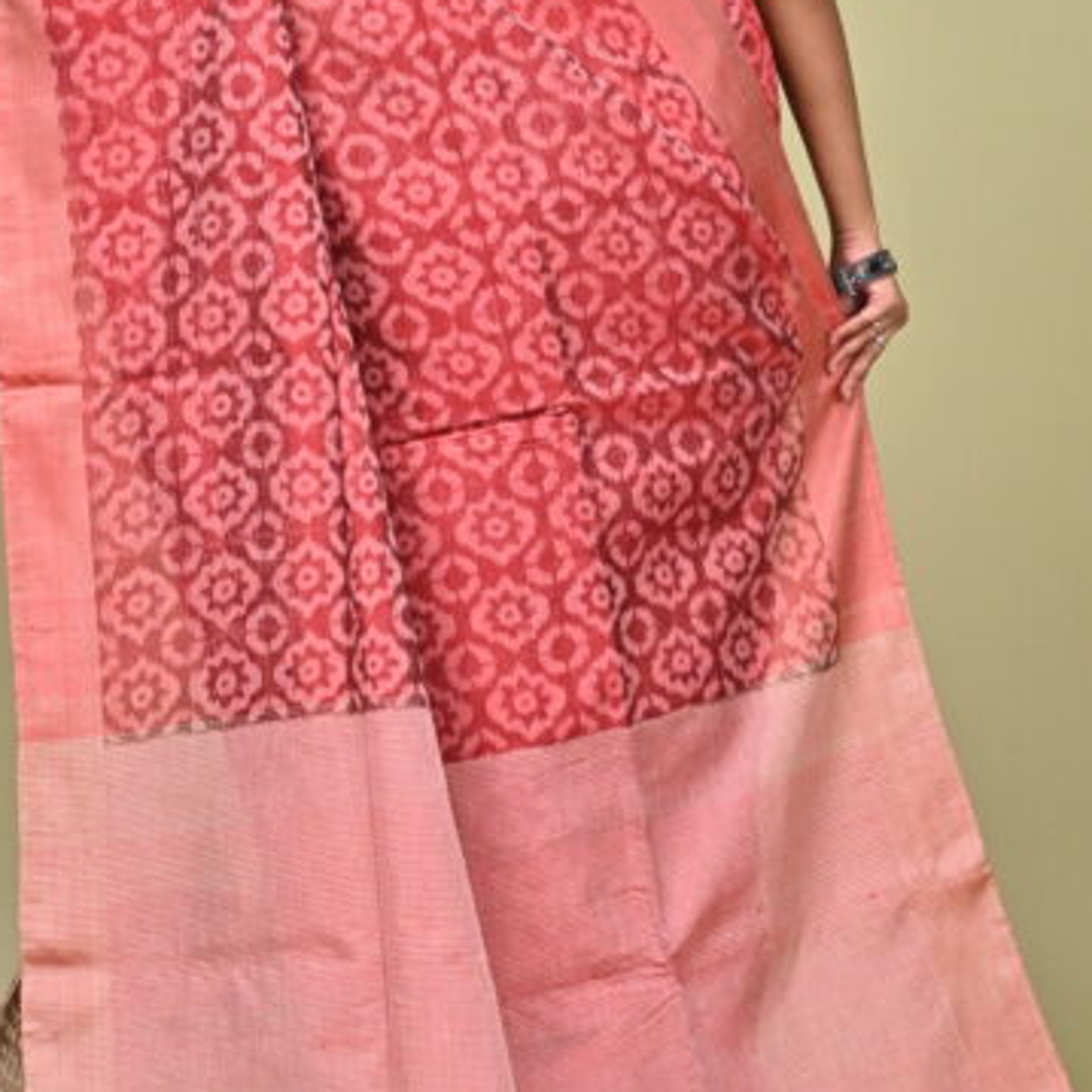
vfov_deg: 9.6
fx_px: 6460
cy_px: 231
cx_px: 532
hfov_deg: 9.7
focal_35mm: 181
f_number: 8
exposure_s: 1/160
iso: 400
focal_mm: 85
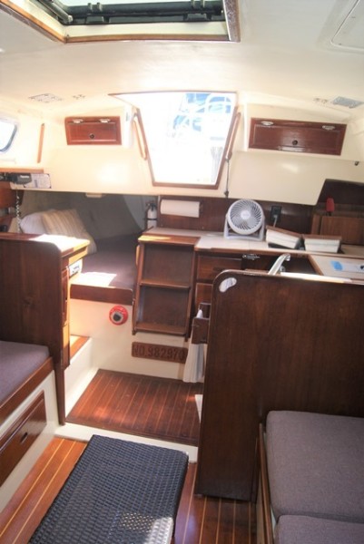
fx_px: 454
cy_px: 272
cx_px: 182
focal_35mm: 30
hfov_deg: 43.7
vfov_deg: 61.9
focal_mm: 20
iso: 250
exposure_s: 1/80
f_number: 5
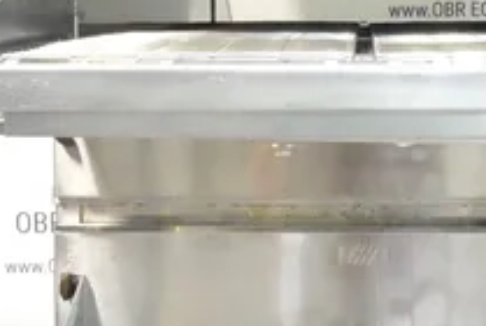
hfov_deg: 30.5
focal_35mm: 65
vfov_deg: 20.5
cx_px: 356
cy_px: 27
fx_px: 879
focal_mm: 12.51
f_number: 10
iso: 6400
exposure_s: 1/8
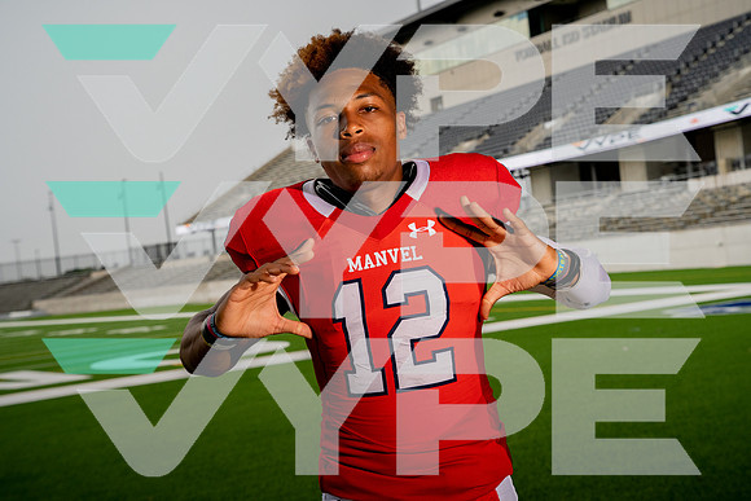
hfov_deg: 35.0
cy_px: 250
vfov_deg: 23.8
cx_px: 376
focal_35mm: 57
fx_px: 1189
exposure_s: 1/1600
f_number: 6.3
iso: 1000
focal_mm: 57
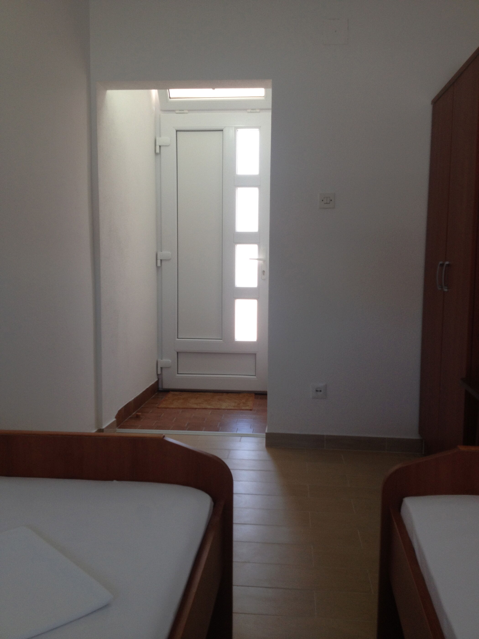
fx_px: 646
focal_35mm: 35
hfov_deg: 40.7
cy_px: 320
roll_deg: +0.0
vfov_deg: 52.6
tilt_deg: -7.7
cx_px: 240
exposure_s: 1/40
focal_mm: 4.28
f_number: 2.4
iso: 50
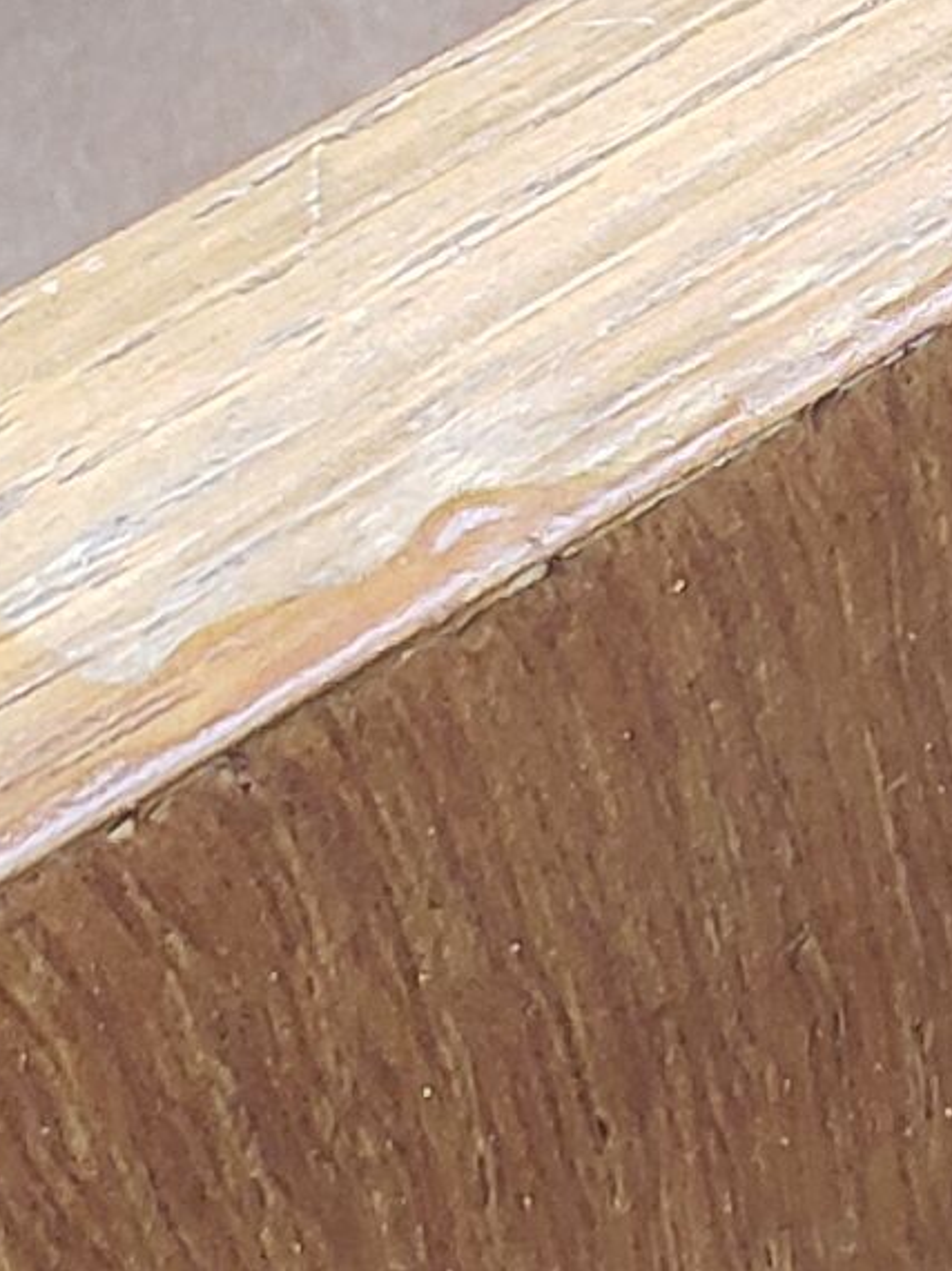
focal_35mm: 184
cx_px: 1409
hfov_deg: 7.9
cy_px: -80
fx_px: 6752
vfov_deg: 10.6
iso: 200
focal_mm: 4.3
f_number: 2.4
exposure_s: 1/60
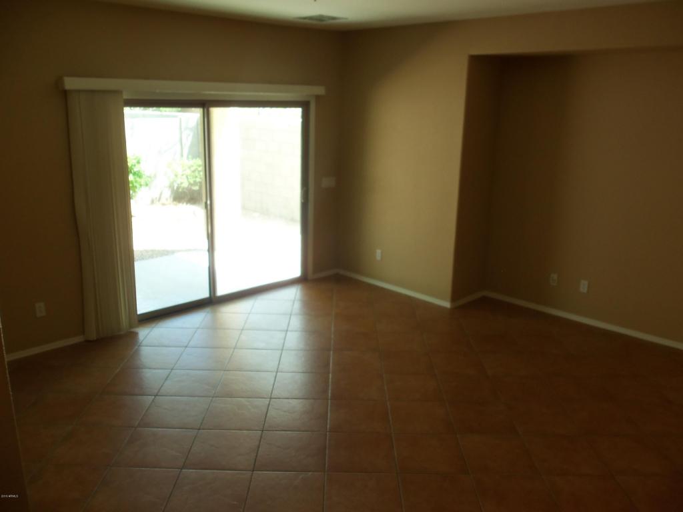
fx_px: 572
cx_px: 342
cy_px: 256
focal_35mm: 29
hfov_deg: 61.7
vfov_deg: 48.2
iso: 80
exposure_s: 1/30
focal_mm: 5.2
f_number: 3.4
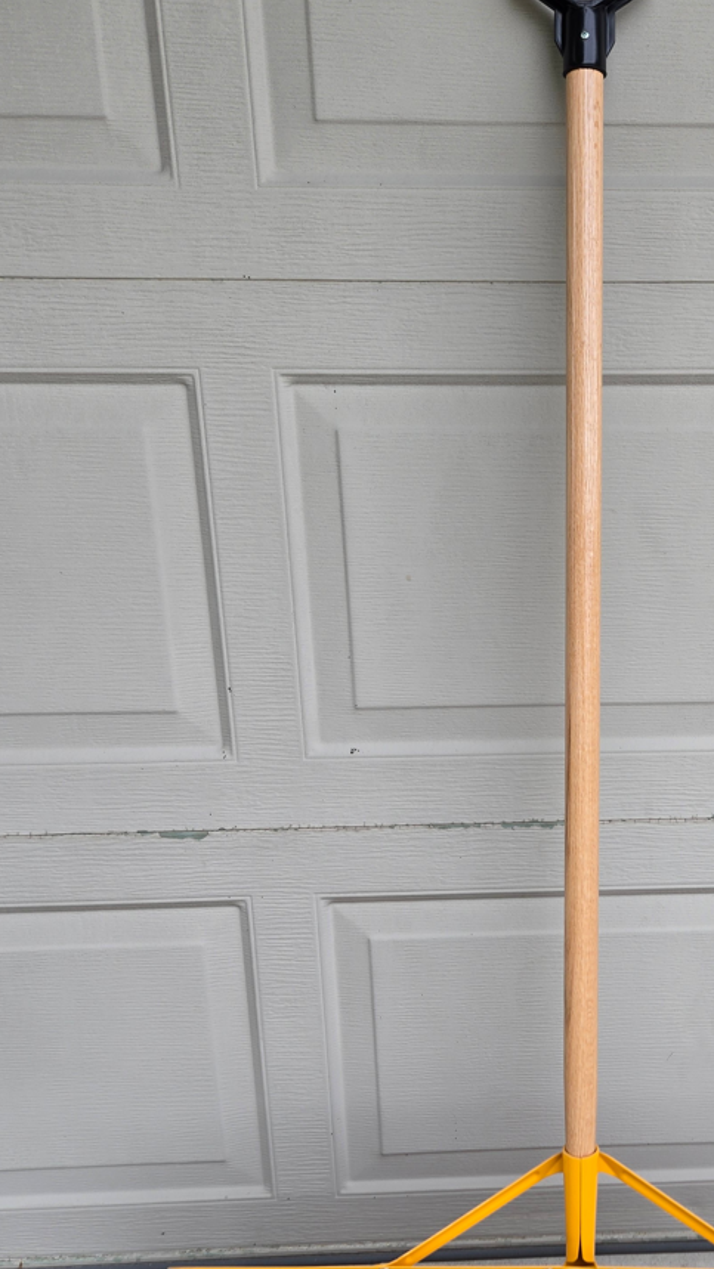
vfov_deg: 56.5
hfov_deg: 32.5
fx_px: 1178
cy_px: 694
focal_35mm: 35
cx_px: 606
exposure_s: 1/180
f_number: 1.8
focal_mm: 5.4
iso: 32
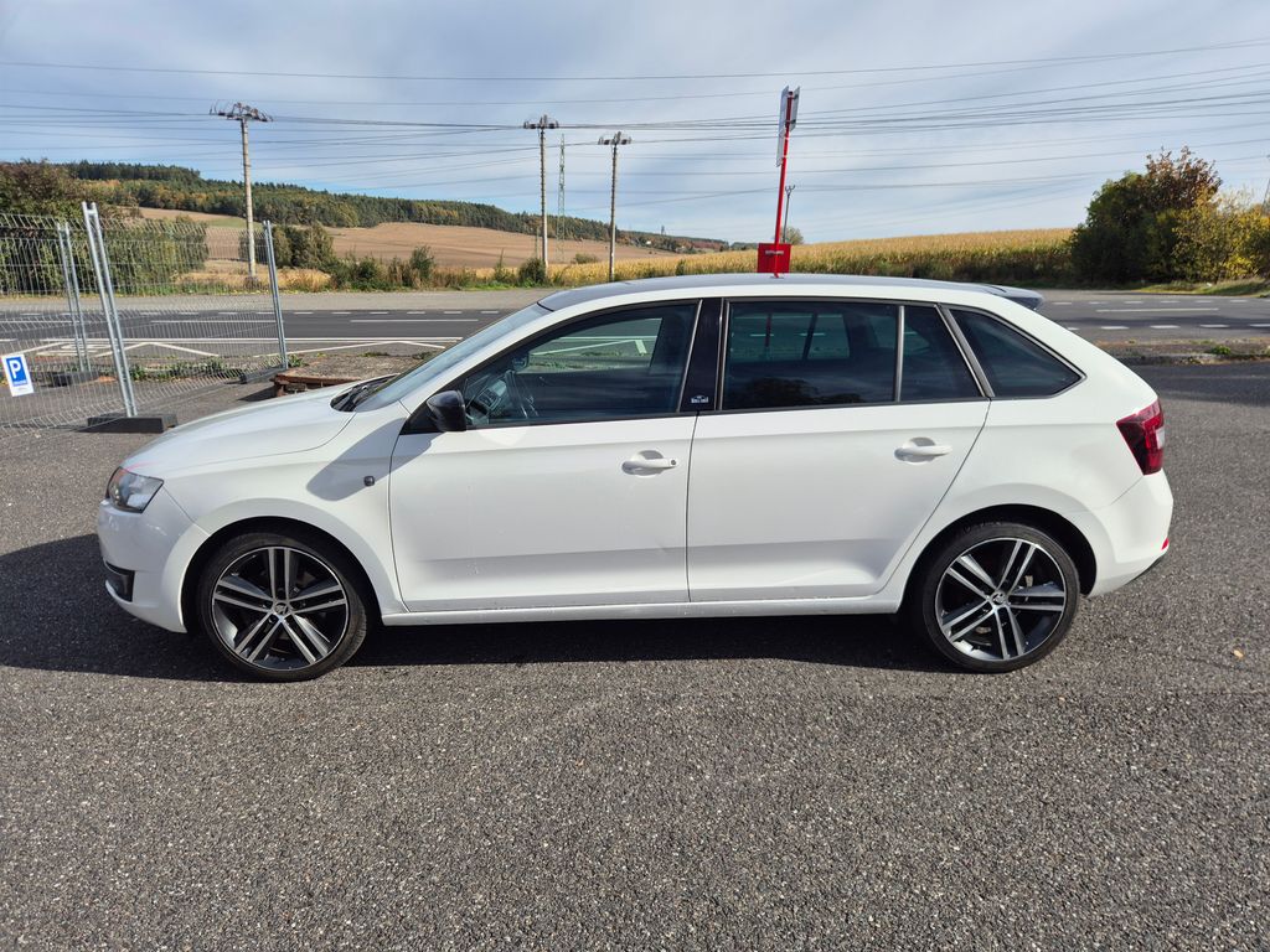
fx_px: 844
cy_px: 476
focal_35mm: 23
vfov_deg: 58.9
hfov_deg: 73.9
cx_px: 635
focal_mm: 5.4
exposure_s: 1/1948
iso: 25
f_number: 1.8
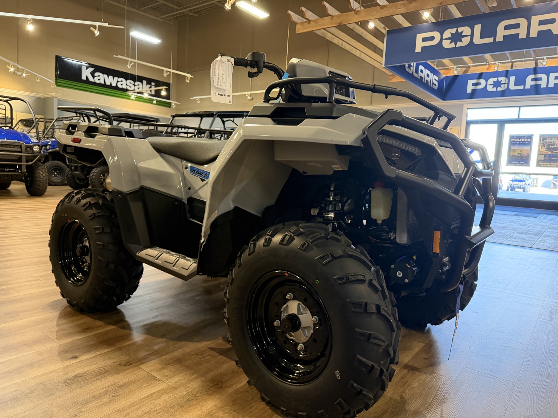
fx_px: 387
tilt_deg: -7.4
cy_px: 209
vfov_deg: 56.8
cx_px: 279
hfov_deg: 71.6
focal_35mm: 24
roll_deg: -1.8
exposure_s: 1/60
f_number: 1.78
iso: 640
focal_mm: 6.76
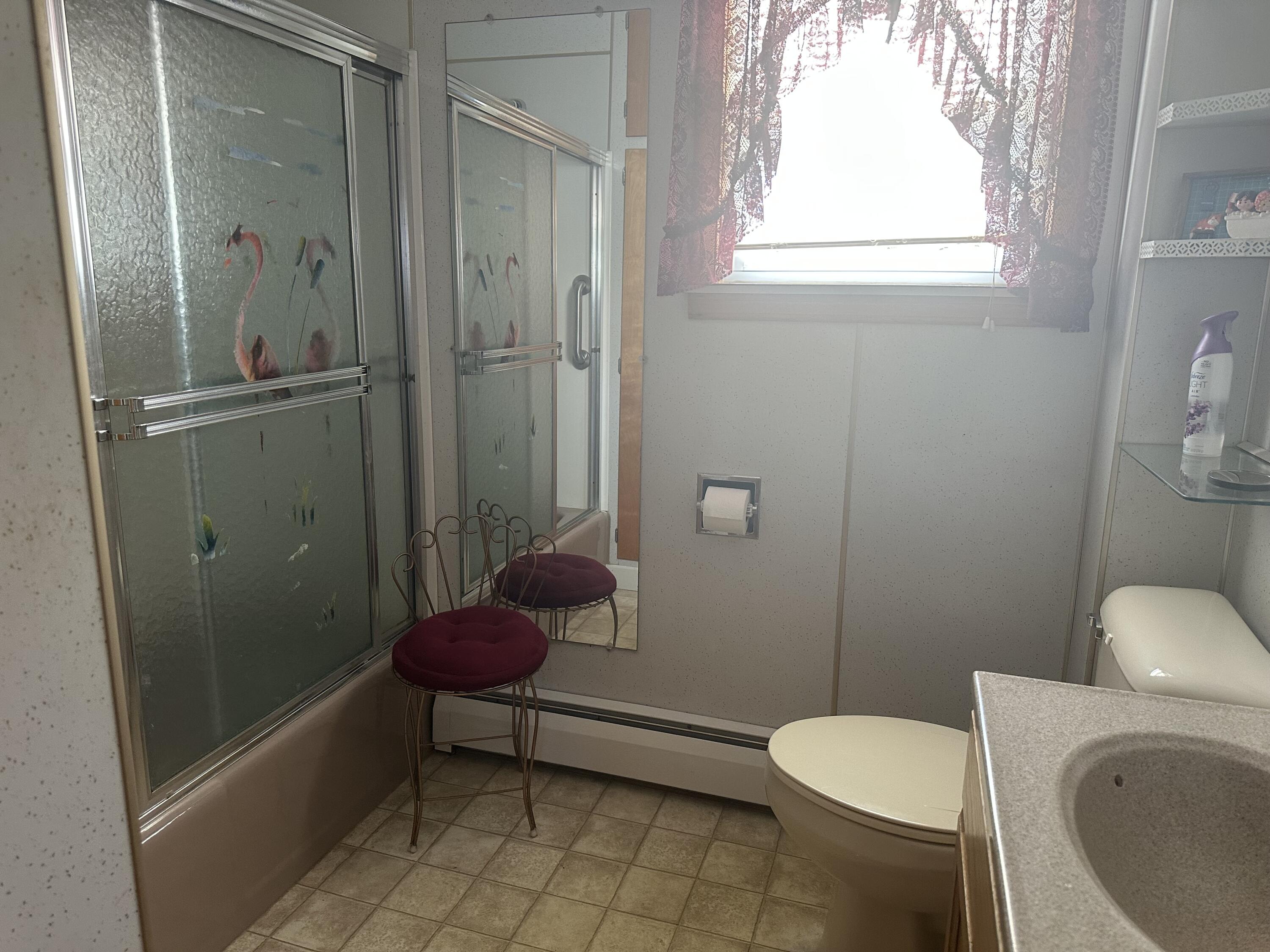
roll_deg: -1.0
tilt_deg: -13.2
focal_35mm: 24
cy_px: 476
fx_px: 881
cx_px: 635
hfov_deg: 71.6
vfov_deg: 56.8
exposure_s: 1/121
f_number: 1.78
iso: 200
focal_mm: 6.86
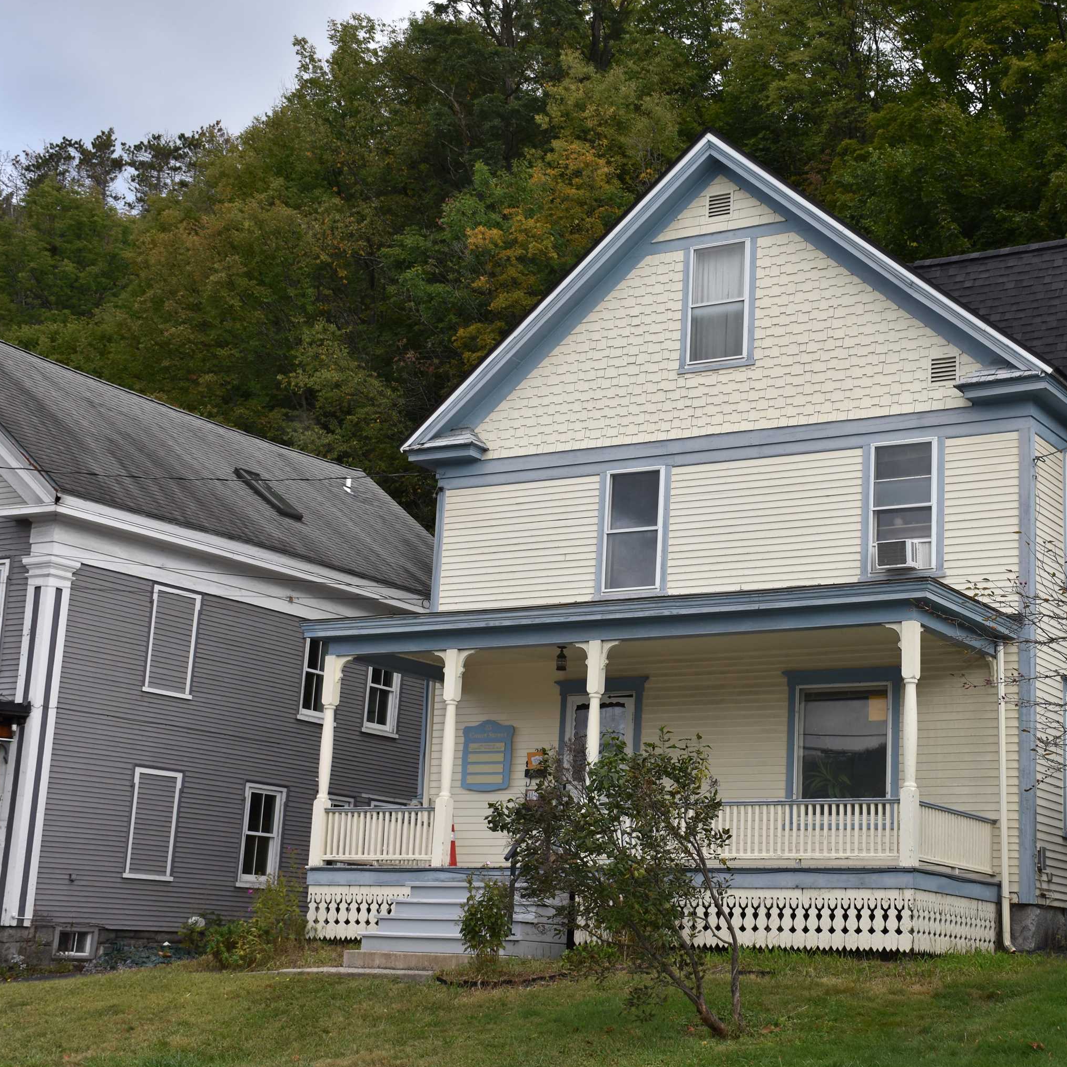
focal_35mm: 58
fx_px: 2023
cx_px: 703
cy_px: 534
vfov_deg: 29.6
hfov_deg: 29.4
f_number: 6.3
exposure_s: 1/160
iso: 100
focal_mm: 30
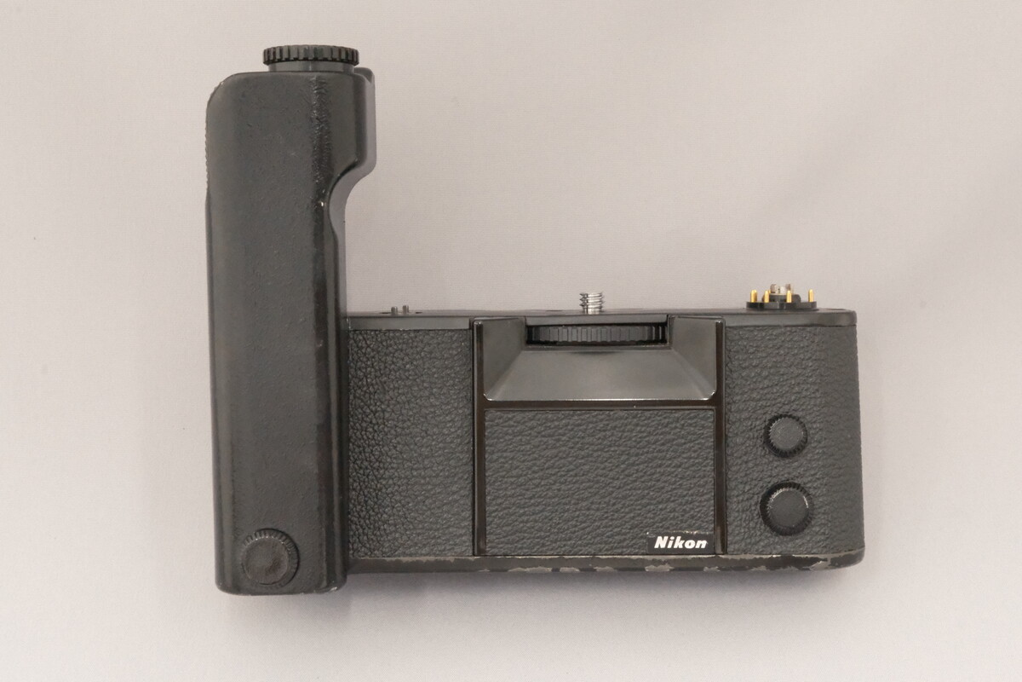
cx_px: 511
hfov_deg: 38.9
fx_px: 1448
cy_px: 341
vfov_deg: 26.5
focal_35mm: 51
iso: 12800
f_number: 20
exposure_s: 1/34
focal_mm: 34.3
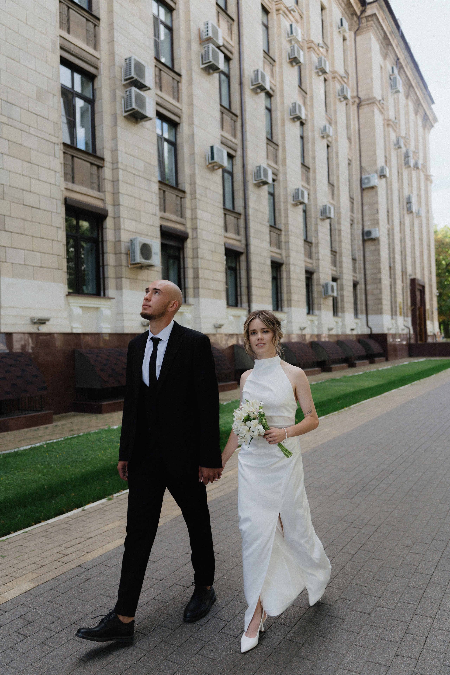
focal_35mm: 28
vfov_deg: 65.5
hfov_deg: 46.4
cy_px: 338
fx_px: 525
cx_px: 225
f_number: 2.8
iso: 160
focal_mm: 28
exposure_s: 1/500
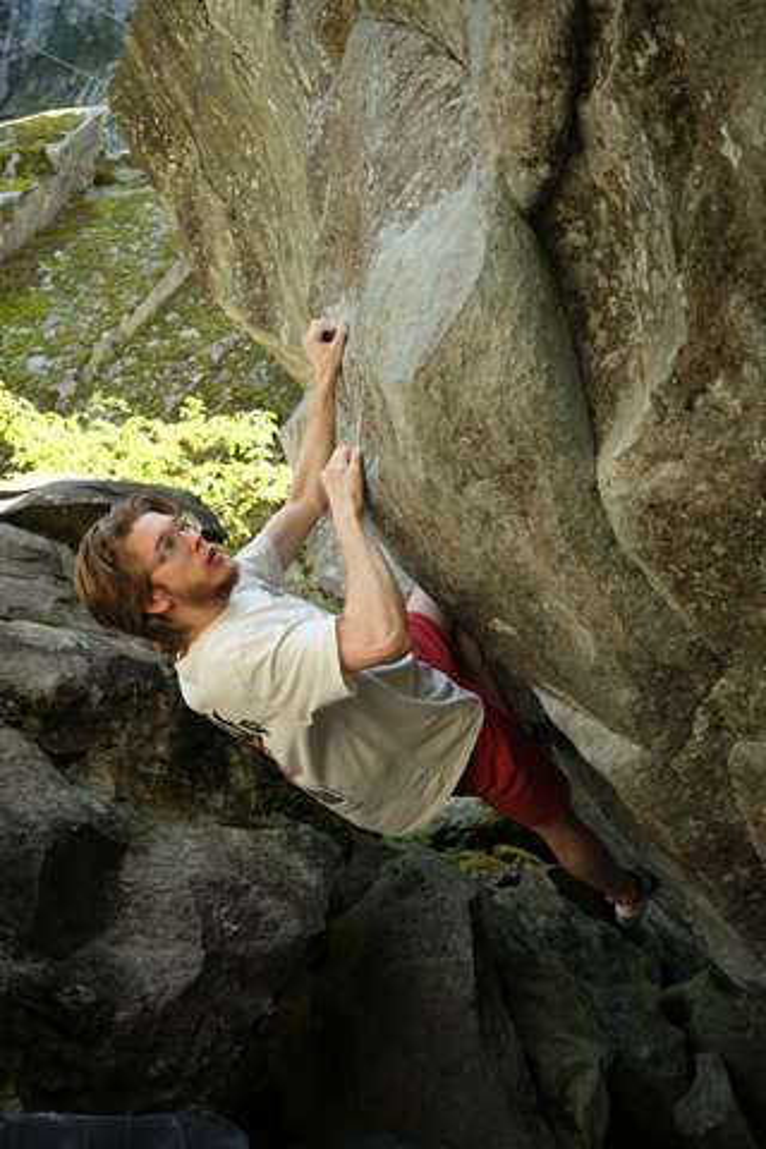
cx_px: 383
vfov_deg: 54.4
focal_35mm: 35
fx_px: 1117
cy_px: 574
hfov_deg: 37.9
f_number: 2.8
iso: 320
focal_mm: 23
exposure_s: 1/250
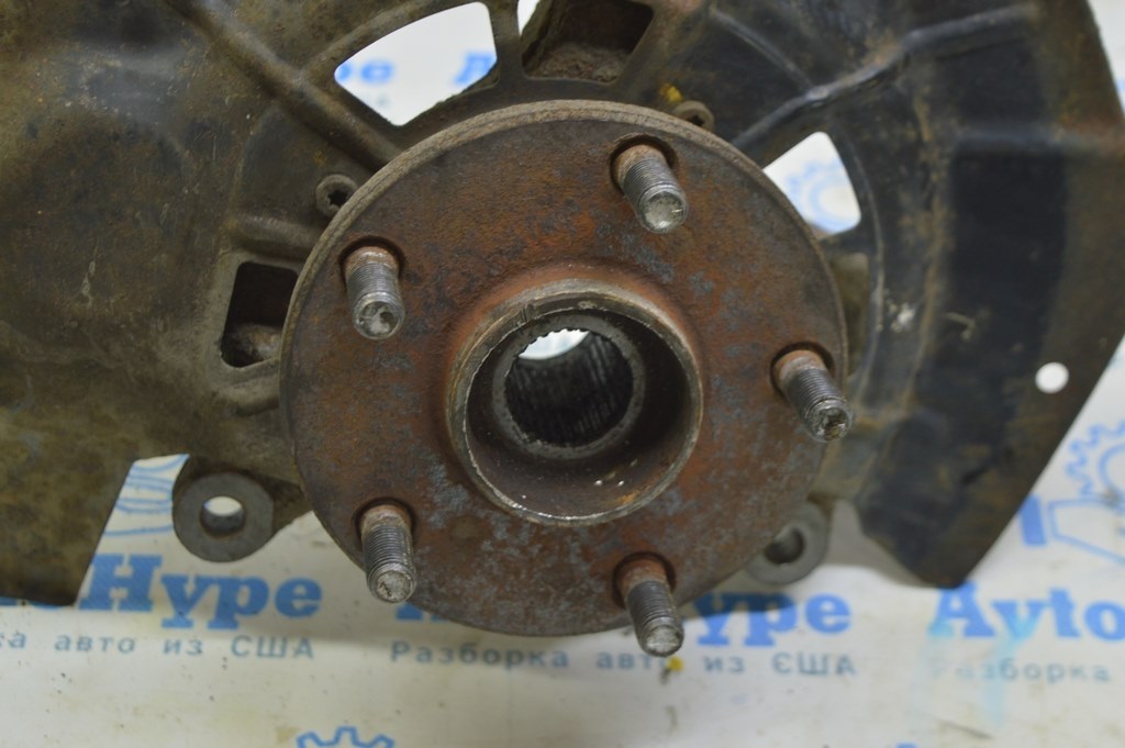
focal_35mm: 69
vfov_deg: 19.7
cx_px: 562
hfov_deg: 29.3
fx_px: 2154
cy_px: 374
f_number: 5.6
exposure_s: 1/20
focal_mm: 46
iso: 400
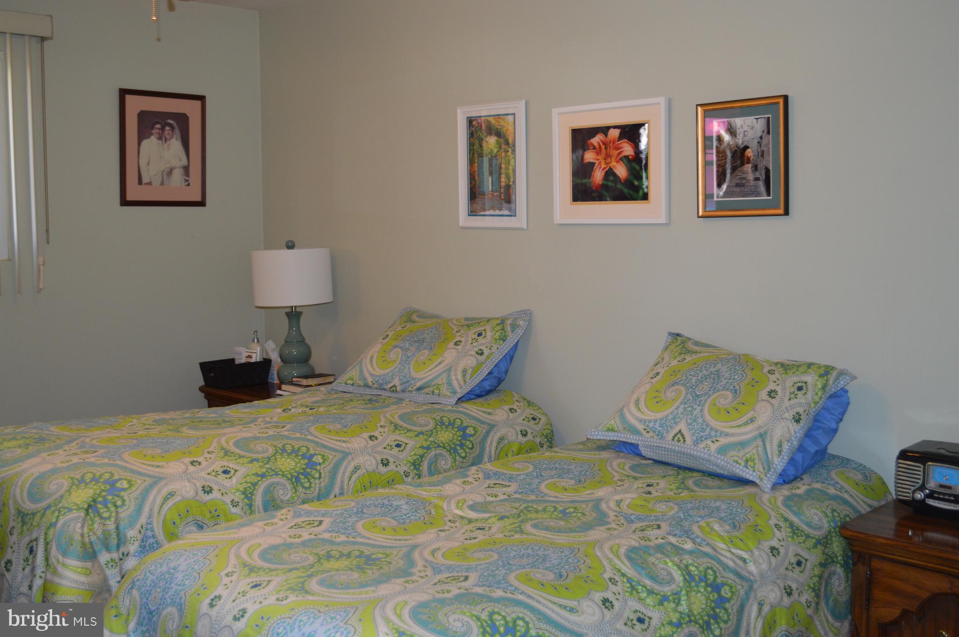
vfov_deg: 34.1
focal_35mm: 39
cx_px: 480
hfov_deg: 49.6
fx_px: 1038
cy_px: 318
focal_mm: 26
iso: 640
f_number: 4.2
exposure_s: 1/60
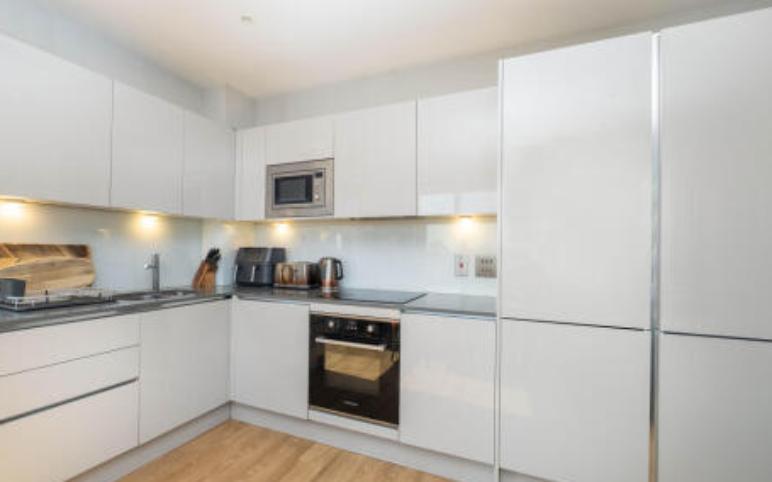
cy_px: 254
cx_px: 372
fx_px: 337
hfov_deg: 97.8
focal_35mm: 16
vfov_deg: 71.2
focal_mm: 10
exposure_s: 1/250
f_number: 5.6
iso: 400
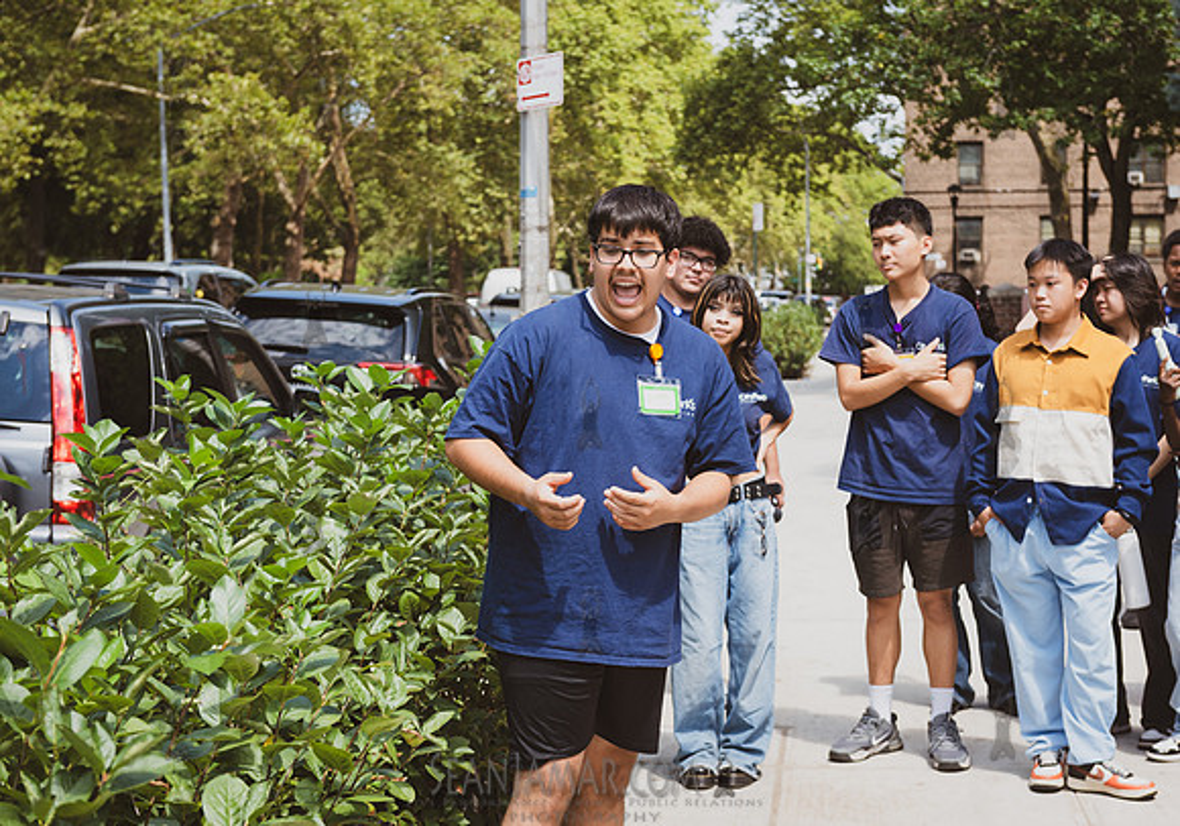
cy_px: 413
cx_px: 618
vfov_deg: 23.3
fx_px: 2003
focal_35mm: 60
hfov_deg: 32.8
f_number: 4.5
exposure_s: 1/640
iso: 200
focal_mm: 58
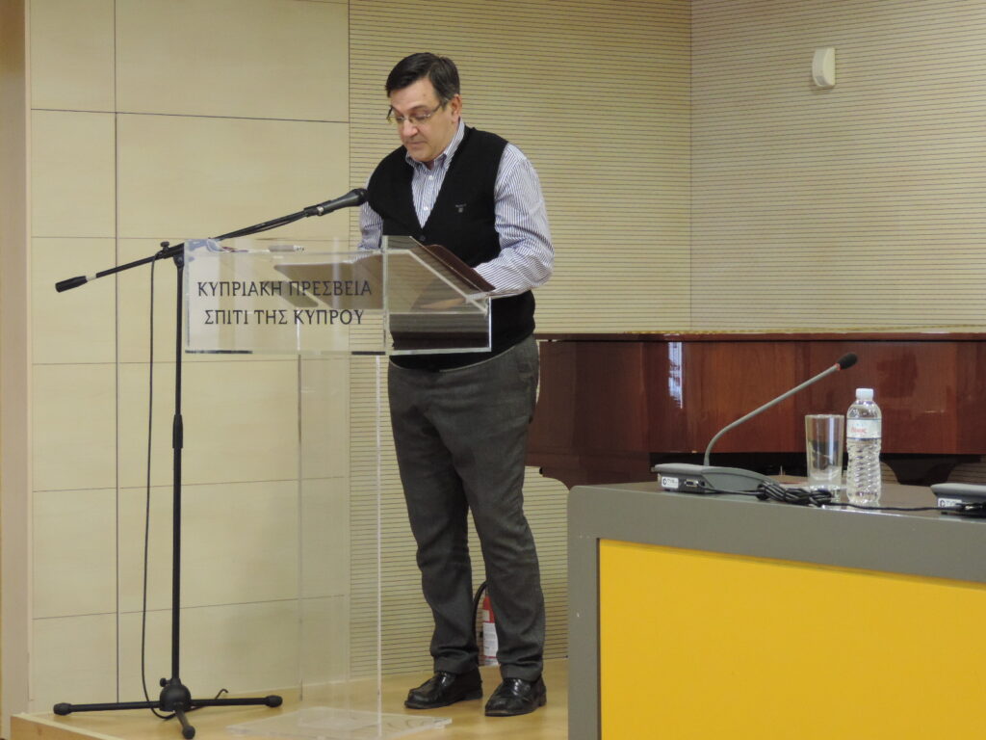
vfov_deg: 14.8
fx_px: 2848
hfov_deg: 19.6
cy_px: 370
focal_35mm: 100
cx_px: 493
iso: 720
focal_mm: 17.8
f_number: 4.1
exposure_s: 1/25
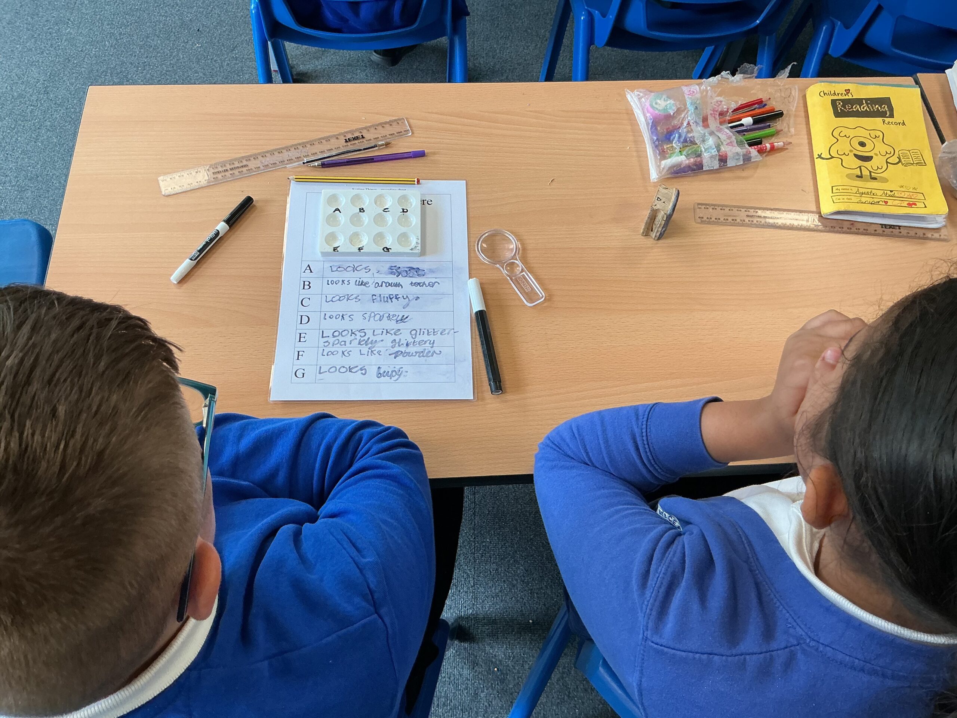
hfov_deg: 61.7
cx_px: 478
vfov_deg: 48.2
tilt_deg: -62.1
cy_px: 359
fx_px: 802
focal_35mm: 29
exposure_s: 1/120
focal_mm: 3
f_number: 1.8
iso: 64
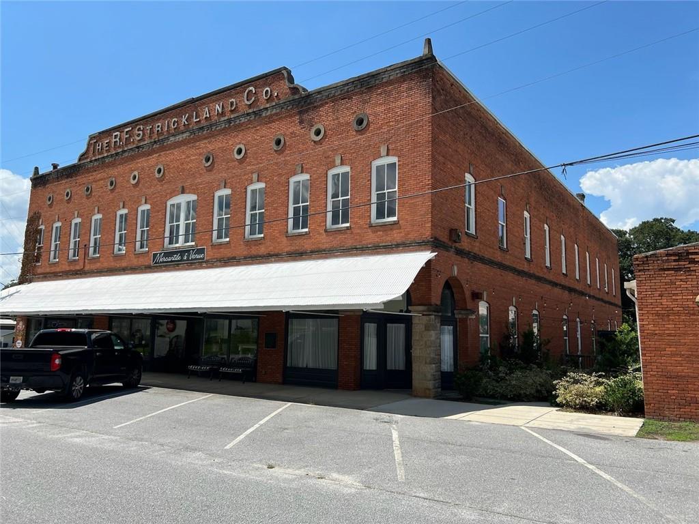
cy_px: 262
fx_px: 525
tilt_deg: +7.3
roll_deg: -1.1
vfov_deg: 53.1
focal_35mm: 26
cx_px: 350
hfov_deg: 67.3
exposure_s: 1/4274
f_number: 1.5
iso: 50
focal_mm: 5.7
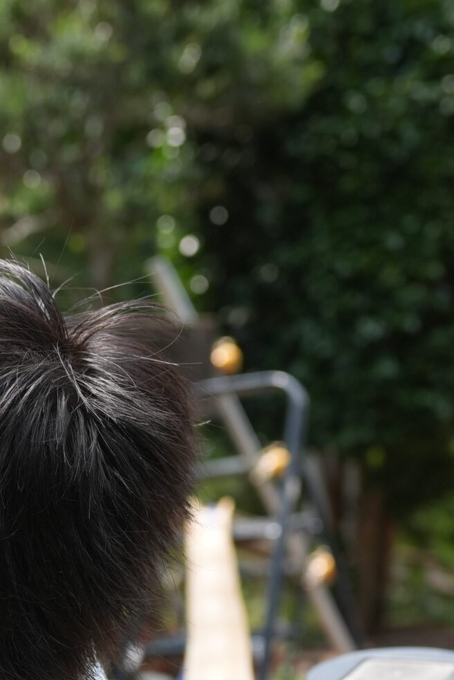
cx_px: 38
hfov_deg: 12.5
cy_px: 769
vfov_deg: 18.0
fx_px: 2060
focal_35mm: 109
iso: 250
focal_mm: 28
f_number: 3.2
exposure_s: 1/1000
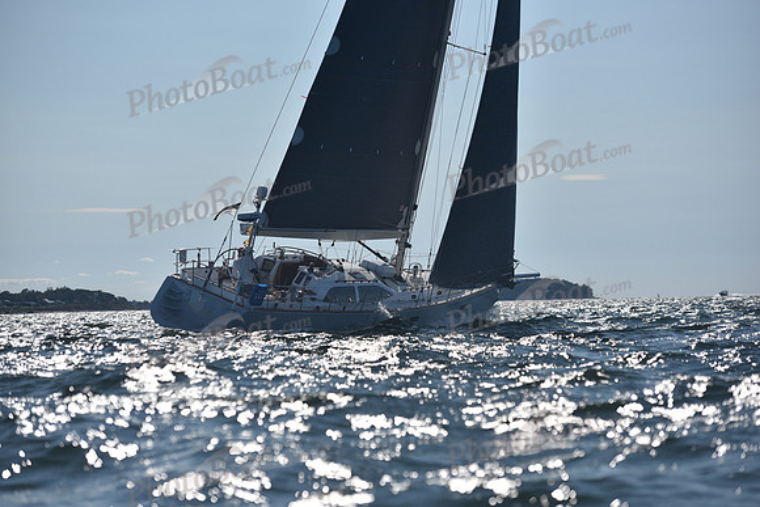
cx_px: 380
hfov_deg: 17.1
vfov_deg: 11.4
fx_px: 2534
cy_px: 254
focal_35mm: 120
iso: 250
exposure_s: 1/4000
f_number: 4
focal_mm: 120
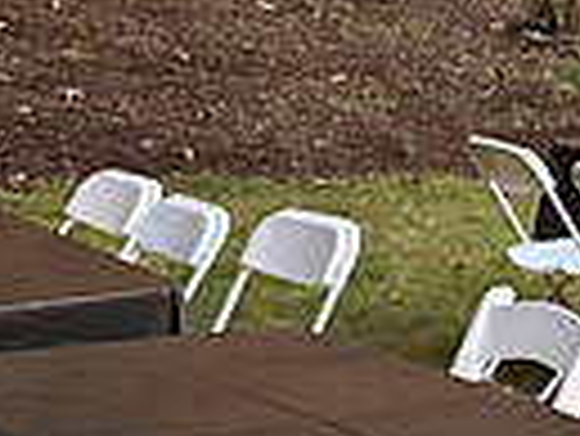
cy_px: 112
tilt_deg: -6.7
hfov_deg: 11.7
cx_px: 1200
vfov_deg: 10.0
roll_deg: -0.6
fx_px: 2499
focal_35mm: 149
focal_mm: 6.76
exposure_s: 1/30
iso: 1250
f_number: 1.78
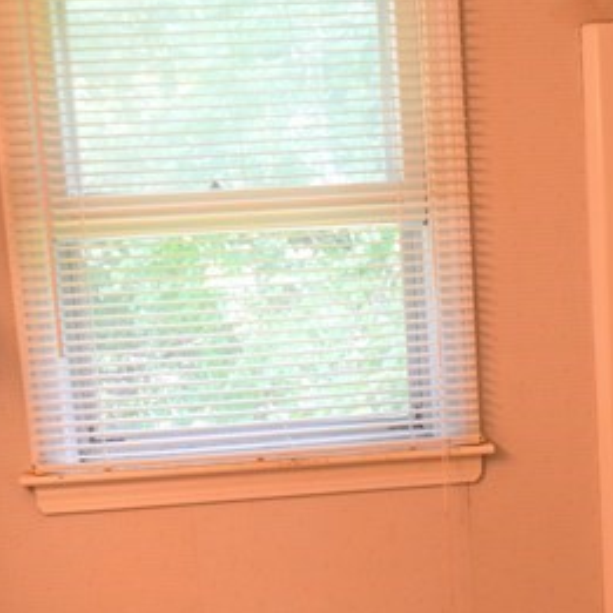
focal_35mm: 75
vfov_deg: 22.1
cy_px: 625
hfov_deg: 22.6
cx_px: 516
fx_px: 1503
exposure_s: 1/60
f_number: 3.5
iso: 900
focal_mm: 20
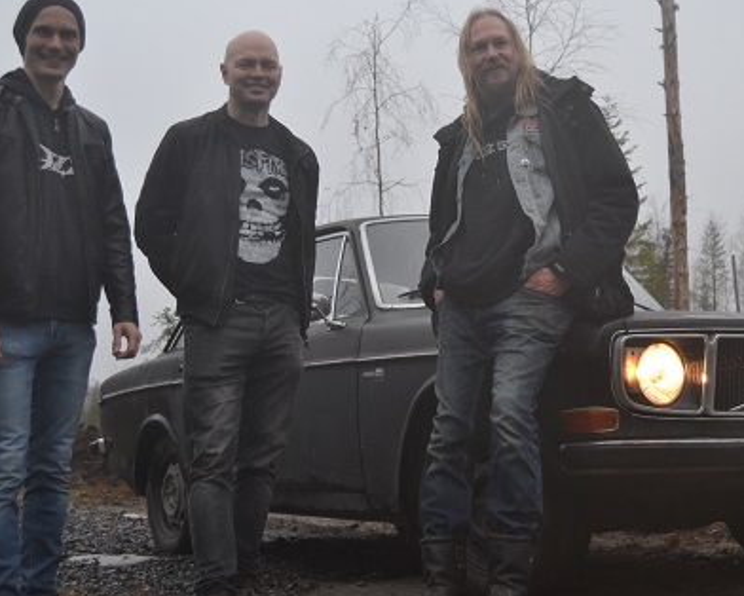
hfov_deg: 33.5
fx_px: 1234
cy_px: 251
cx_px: 444
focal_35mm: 56
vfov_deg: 27.1
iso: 400
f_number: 4
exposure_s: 1/60
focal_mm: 26
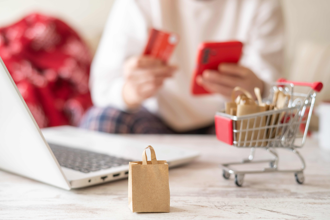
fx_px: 458
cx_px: 165
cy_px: 110
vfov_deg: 27.0
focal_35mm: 50
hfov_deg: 39.6
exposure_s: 1/125
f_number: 2.8
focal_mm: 50
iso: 500
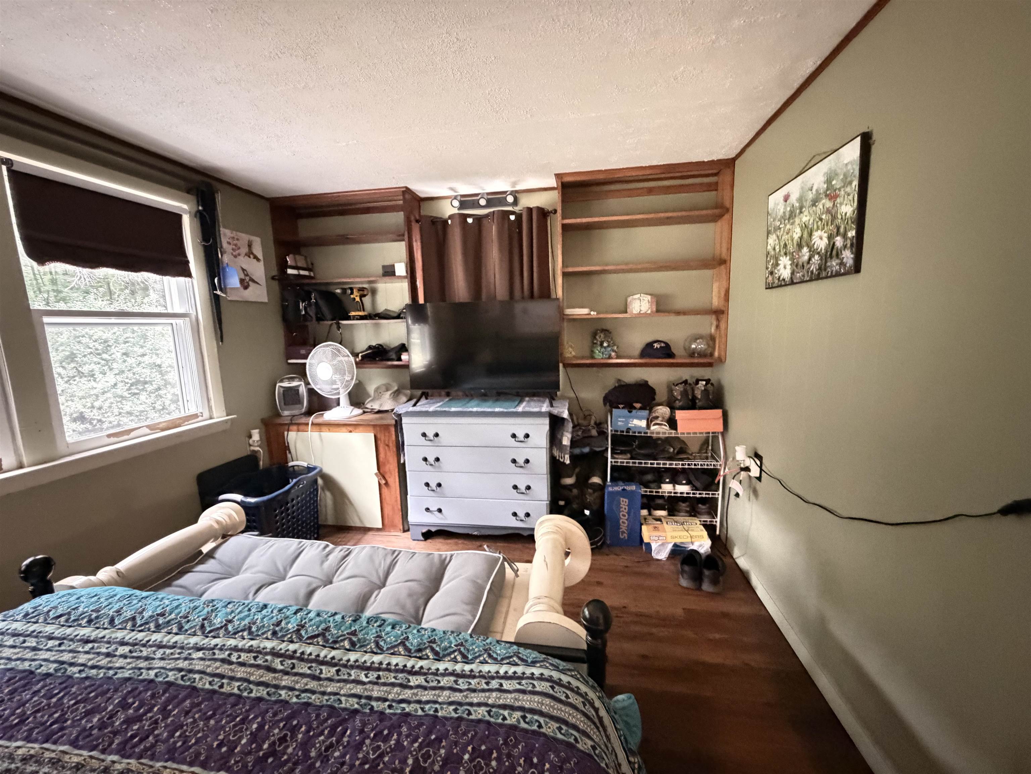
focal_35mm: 14
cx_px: 516
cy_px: 387
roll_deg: +2.8
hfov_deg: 102.1
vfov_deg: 85.7
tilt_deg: -7.6
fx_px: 417
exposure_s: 1/30
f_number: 2.2
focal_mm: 2.22
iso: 2000
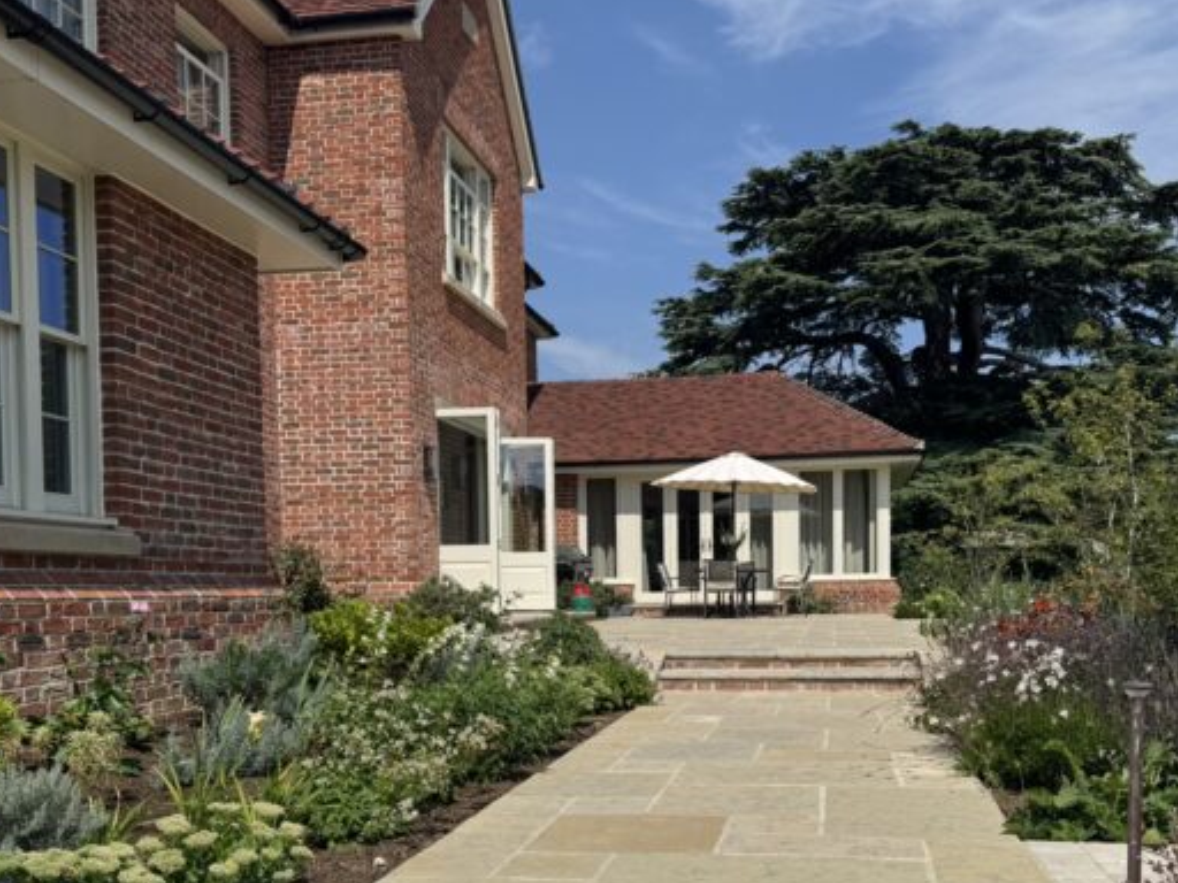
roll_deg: +1.1
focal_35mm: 36
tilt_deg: -2.3
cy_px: 639
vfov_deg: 38.8
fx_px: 1225
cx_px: 630
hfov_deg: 51.3
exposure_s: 1/7937
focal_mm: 6.76
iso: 80
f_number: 1.78
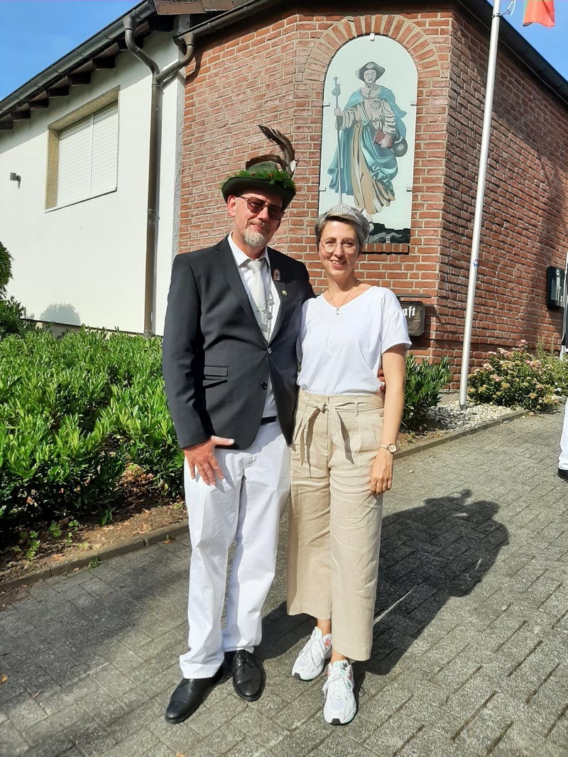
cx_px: 284
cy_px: 378
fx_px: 569
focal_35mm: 26
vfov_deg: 67.3
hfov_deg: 53.1
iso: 40
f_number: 1.7
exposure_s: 1/2445
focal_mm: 3.93
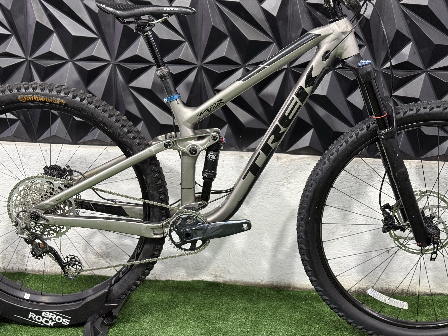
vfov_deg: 30.3
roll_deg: -2.1
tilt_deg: -14.4
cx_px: 224
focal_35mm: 48
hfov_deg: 39.7
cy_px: 168
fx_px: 621
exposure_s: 1/60
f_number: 1.78
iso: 200
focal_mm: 6.76
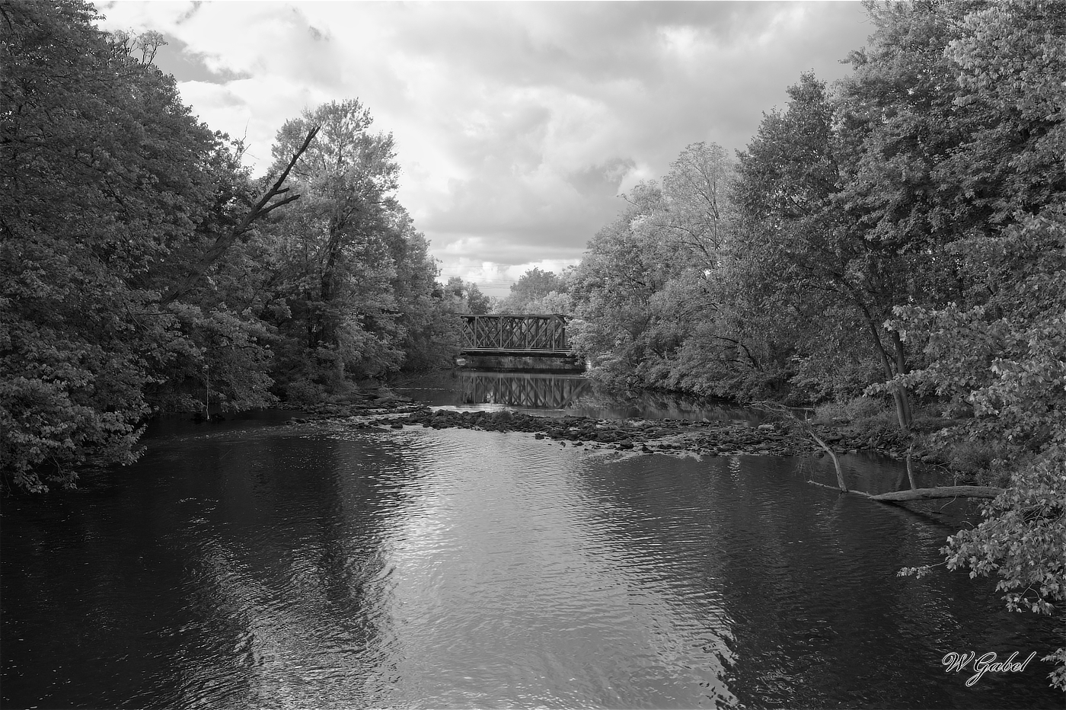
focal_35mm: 31
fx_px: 917
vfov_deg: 42.3
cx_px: 533
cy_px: 355
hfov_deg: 60.3
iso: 250
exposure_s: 1/30
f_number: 11
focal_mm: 31
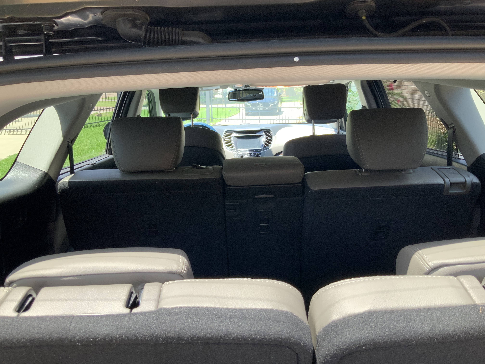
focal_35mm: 29
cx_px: 242
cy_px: 182
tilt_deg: -14.5
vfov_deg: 48.2
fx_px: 406
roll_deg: +0.6
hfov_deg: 61.7
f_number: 1.8
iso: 40
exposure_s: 1/122
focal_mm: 3
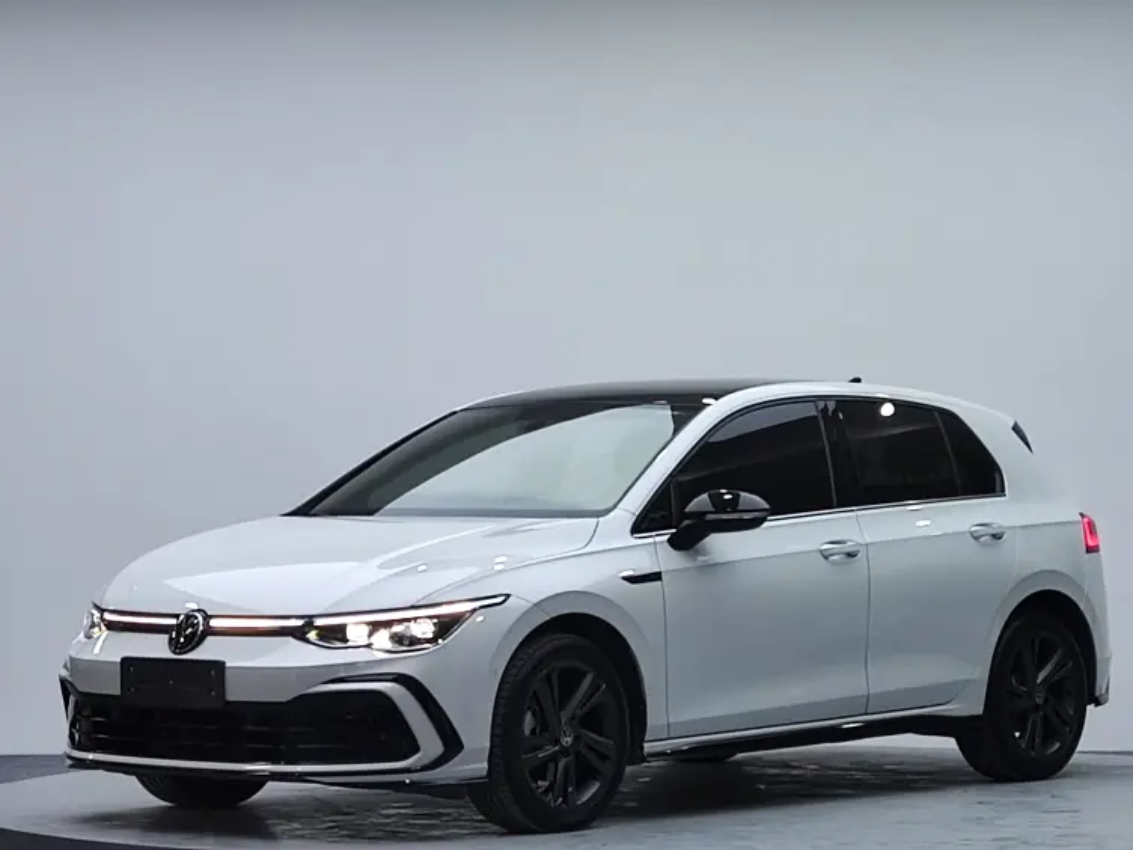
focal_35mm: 114
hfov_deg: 17.3
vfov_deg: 13.0
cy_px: 425
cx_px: 566
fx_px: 3731
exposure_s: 1/50
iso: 52
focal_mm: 4.71
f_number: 1.79
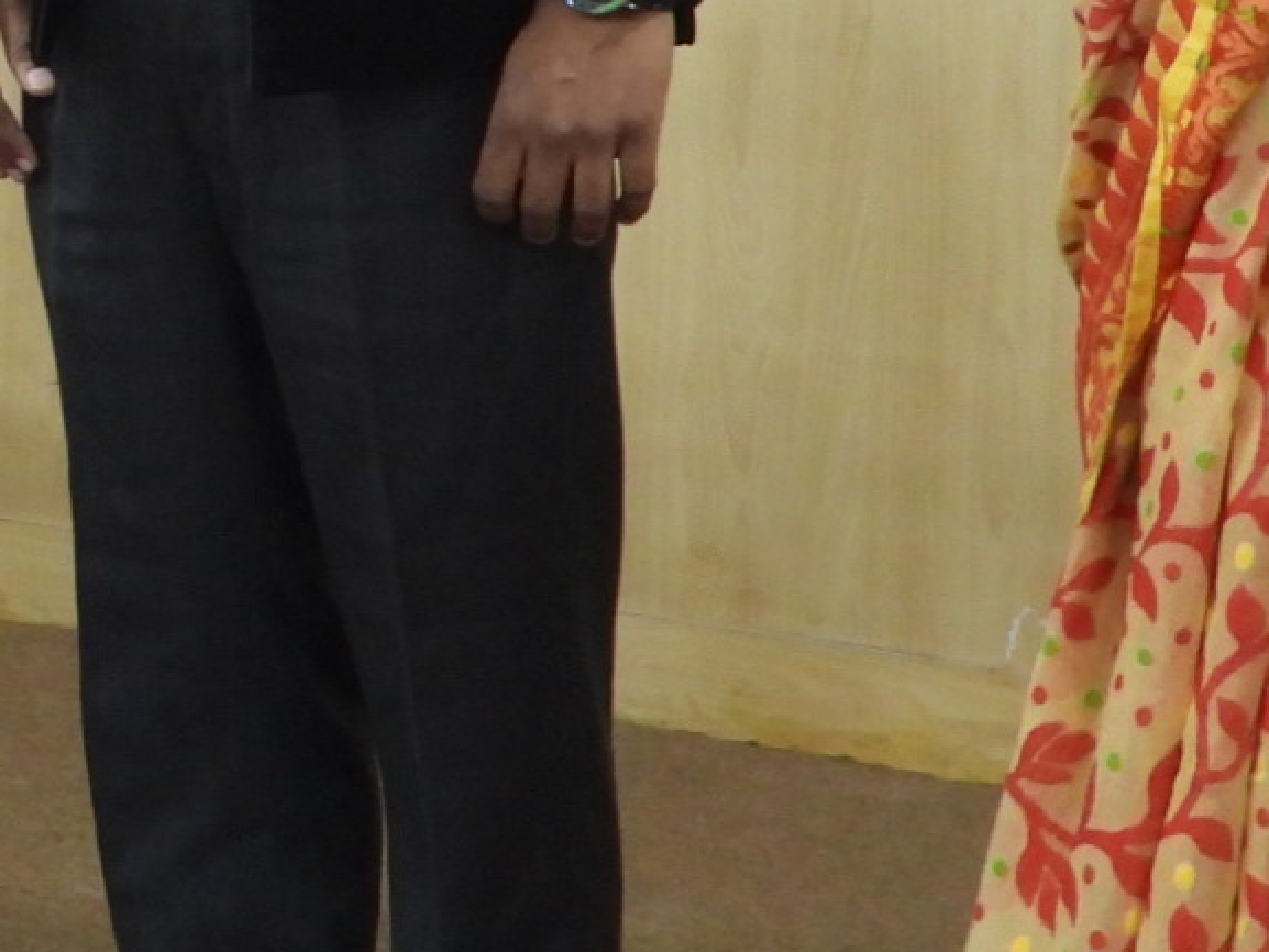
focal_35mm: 126
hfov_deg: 14.2
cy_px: -451
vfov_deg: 11.3
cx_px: -842
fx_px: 4620
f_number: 3.2
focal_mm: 5.8
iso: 400
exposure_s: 1/13
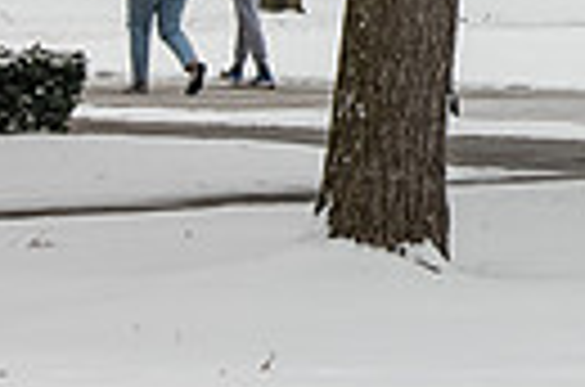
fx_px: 7116
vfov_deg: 3.1
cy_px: -425
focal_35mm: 439
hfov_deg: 4.7
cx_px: 940
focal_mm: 98
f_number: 5
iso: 500
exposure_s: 1/320
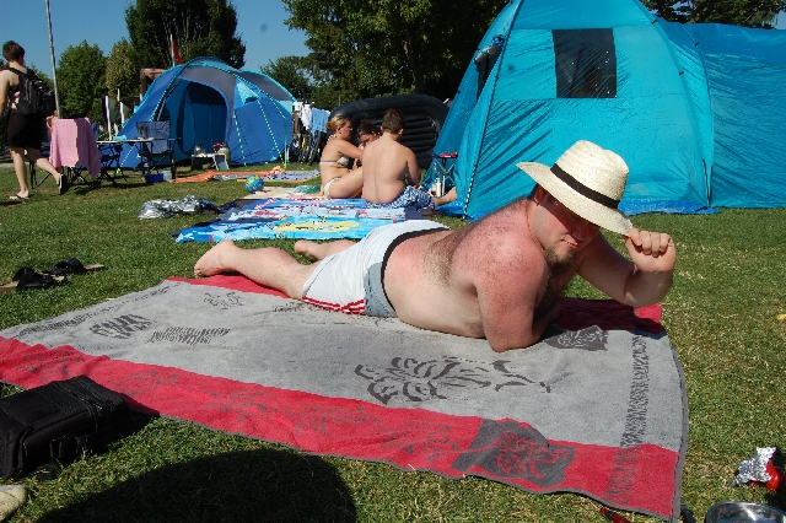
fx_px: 589
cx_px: 393
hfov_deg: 67.4
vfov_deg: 47.9
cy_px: 262
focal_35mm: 27
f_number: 10
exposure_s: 1/400
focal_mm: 18
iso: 200
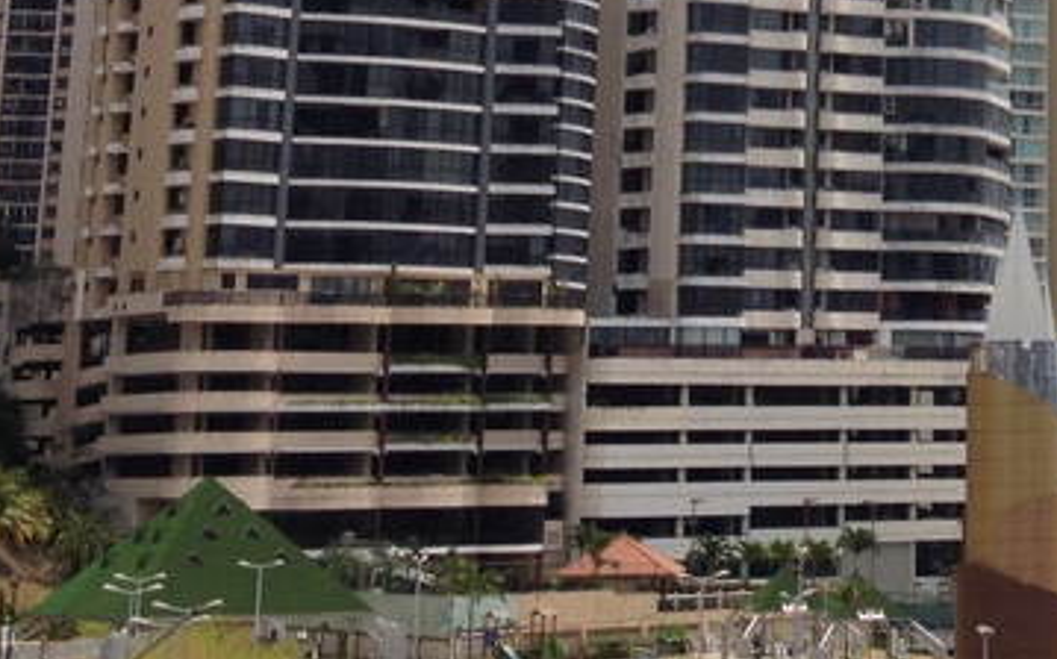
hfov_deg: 16.5
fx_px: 3570
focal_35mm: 124
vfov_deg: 10.0
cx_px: 1075
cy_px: -485
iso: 50
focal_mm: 4.28
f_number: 2.4
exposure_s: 1/2404
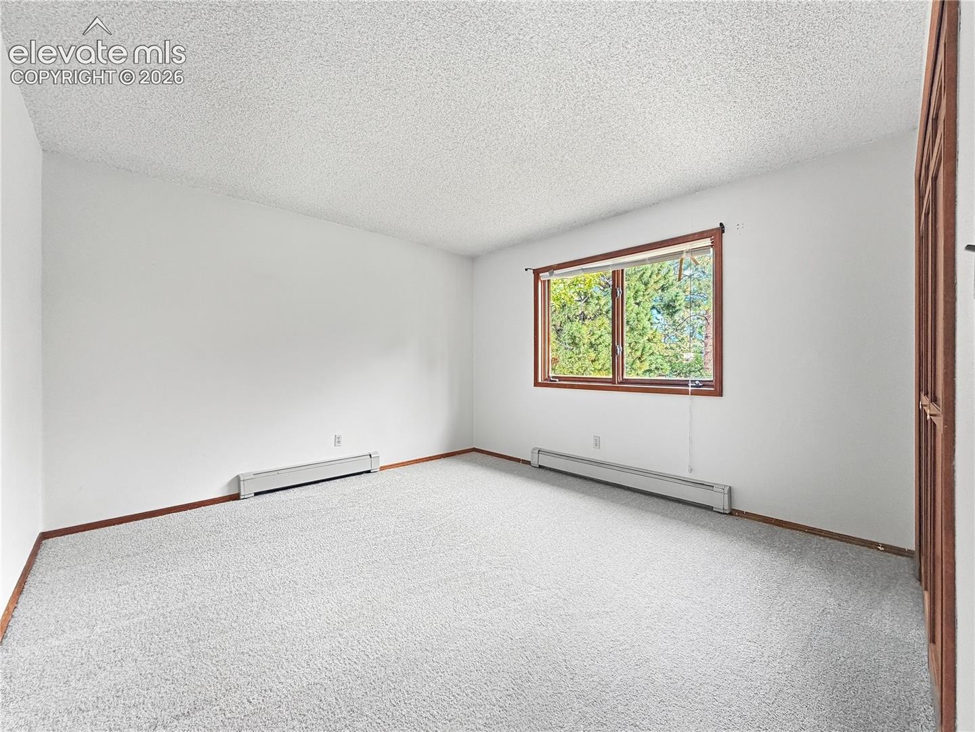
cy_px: 366
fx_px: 394
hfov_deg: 102.1
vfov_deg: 85.7
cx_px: 488
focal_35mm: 14
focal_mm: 2.2
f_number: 2.2
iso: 160
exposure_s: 1/121
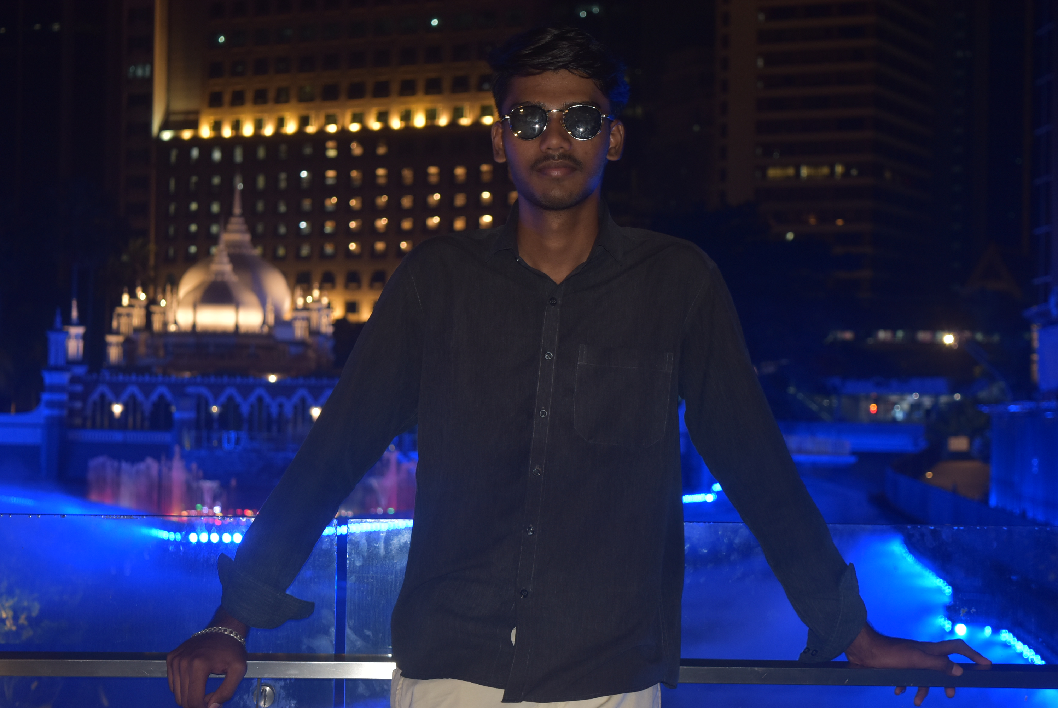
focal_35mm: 82
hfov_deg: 24.6
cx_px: 529
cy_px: 354
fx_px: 2426
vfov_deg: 16.6
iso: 500
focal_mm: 55
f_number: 5.6
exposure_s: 1/15
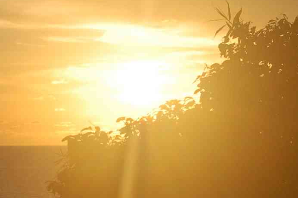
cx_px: 131
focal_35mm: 163
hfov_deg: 12.6
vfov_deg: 8.4
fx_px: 1348
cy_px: 141
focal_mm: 50
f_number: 18
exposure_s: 1/1250
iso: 1600
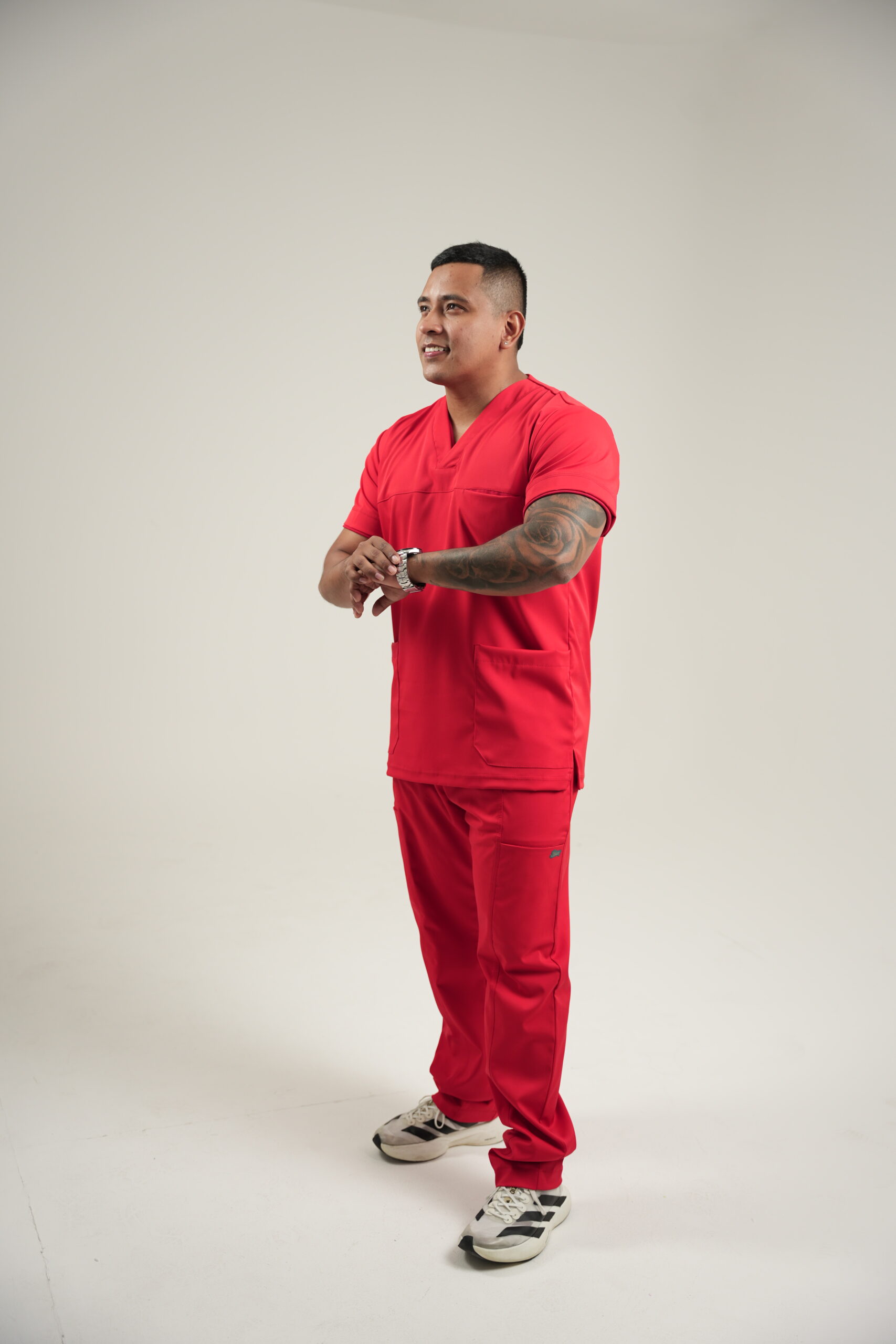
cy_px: 672
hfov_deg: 33.4
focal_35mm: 40
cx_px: 448
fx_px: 1493
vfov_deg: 48.5
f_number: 2.8
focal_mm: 40
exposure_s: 1/200
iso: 160
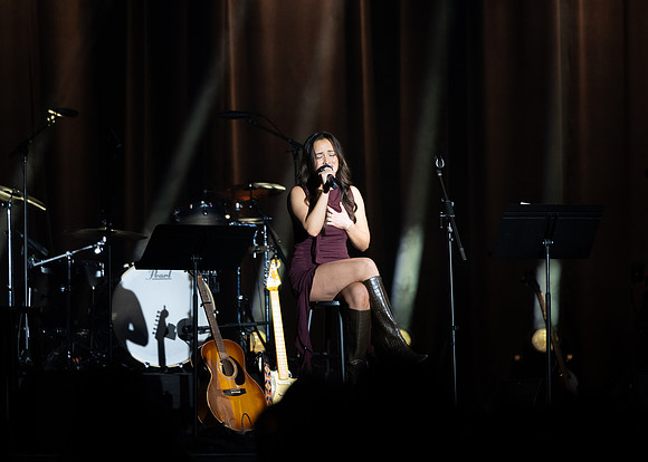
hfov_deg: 9.5
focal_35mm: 211
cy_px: 205
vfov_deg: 6.8
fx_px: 3883
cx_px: 342
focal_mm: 180
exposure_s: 1/250
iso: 1250
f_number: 2.8
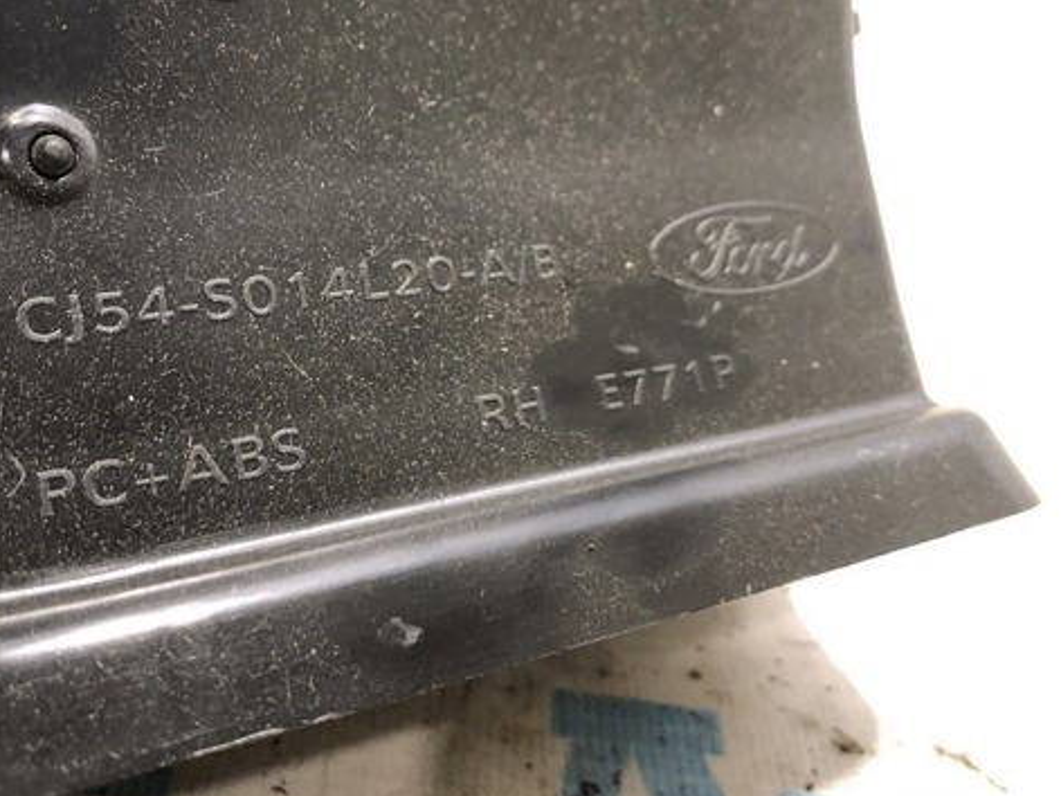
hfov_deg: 48.8
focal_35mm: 38
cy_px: 265
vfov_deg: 37.3
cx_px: 447
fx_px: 1165
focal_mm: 4
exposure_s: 1/14
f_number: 1.8
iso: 100
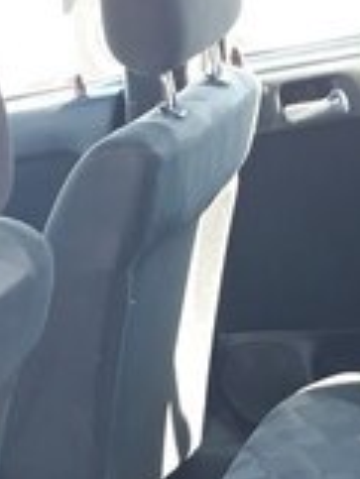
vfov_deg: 21.4
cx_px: 98
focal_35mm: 83
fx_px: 1149
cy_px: 613
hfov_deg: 17.7
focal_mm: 3.6
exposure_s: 1/33
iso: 50
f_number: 1.9
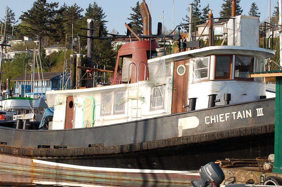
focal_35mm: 118
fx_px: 921
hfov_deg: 17.4
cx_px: 148
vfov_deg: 11.6
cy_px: 98
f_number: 10
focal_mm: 55
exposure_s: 1/400
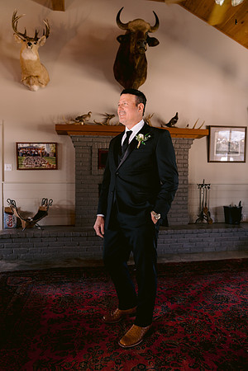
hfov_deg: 53.1
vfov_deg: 73.7
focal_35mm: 24
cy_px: 186
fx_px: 248
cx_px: 124
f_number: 3.2
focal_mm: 24
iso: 800
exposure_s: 1/50
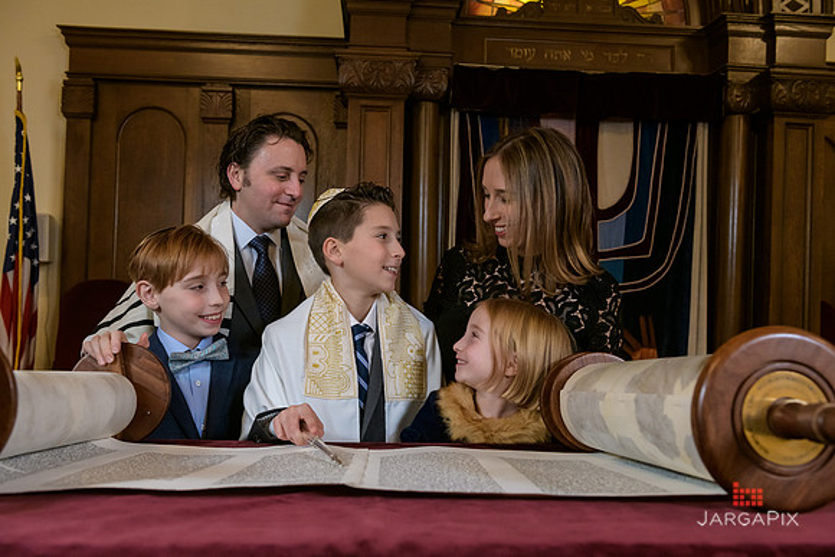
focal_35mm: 32
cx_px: 418
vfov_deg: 41.1
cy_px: 278
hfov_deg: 58.7
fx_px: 742
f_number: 5.6
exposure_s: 1/125
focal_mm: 32
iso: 1600
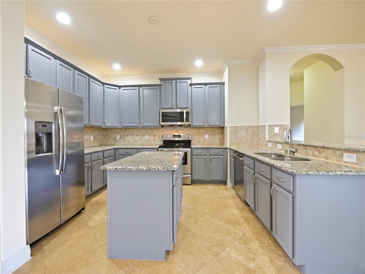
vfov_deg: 85.6
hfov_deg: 102.1
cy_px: 137
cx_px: 182
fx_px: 148
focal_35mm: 14
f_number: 4
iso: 3200
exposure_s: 1/30
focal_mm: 7
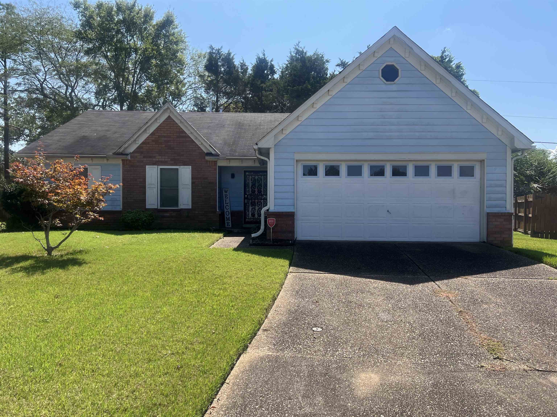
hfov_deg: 67.3
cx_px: 278
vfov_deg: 53.1
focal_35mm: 26
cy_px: 208
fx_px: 418
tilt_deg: -0.3
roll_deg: -0.3
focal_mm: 5.7
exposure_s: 1/3968
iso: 50
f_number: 1.5
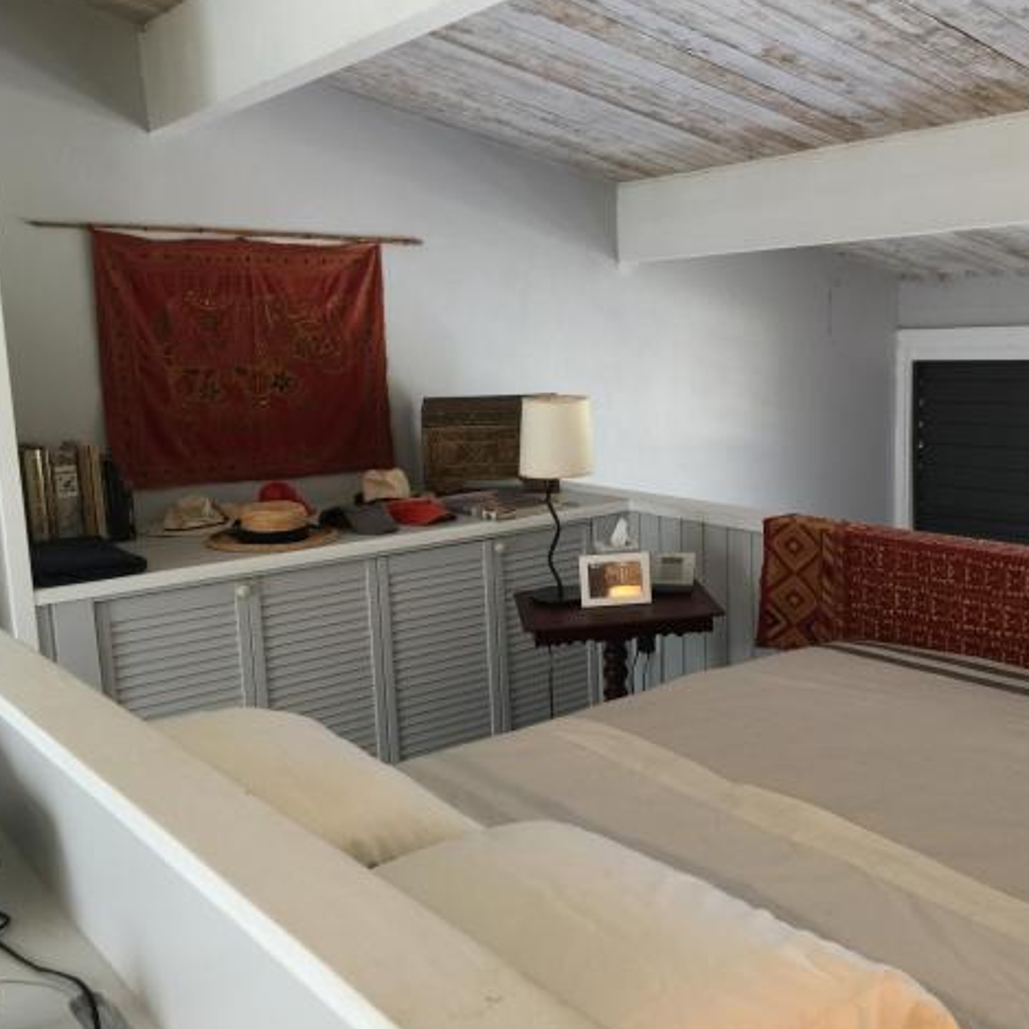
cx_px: 603
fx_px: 1177
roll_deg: +0.7
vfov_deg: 47.2
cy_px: 516
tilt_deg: -7.5
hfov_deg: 47.0
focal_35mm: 35
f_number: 2.2
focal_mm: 4.15
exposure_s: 1/15
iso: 40
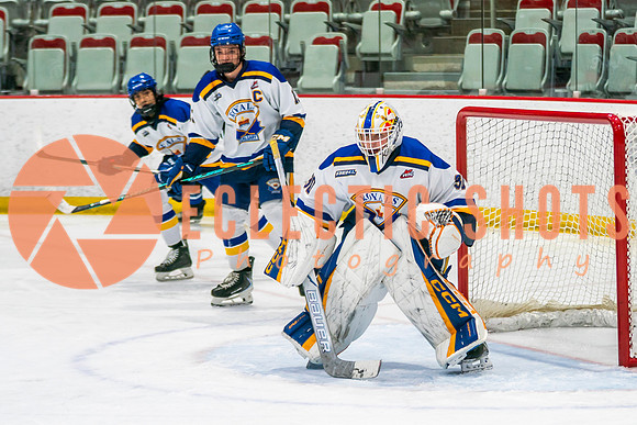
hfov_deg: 11.4
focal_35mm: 180
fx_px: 3187
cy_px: 277
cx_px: 406
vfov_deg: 7.6
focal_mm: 88
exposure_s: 1/640
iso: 500
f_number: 2.8
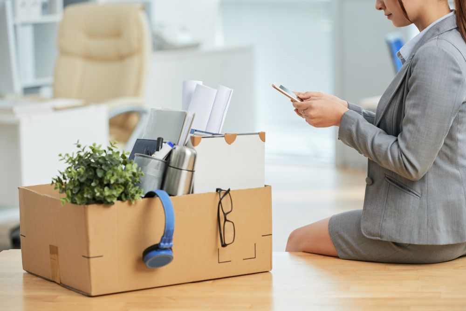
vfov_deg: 11.2
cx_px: 233
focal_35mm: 122
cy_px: 156
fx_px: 1579
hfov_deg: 16.8
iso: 200
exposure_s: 1/180
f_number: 4
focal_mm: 122
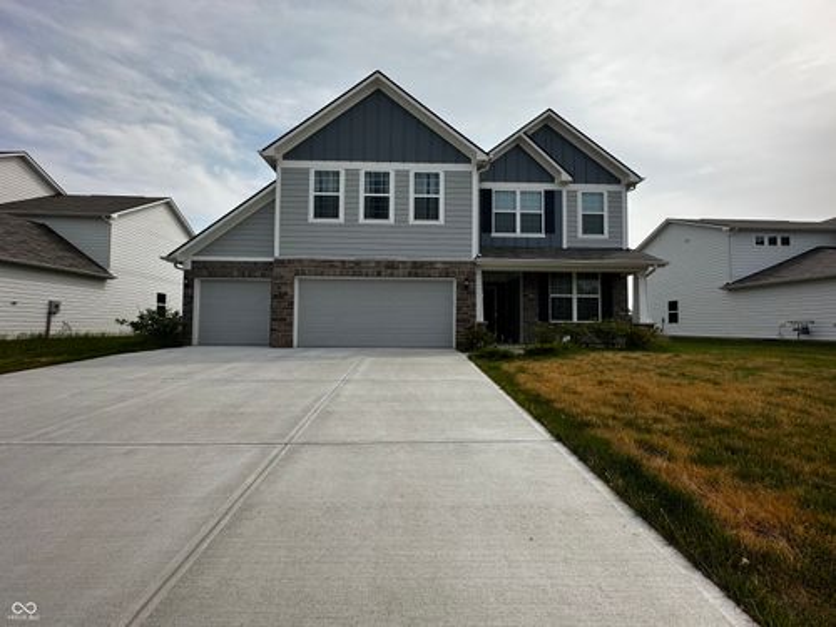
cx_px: 418
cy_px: 314
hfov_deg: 102.1
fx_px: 338
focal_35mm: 14
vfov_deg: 85.7
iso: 50
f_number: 2.2
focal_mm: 2.22
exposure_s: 1/1715
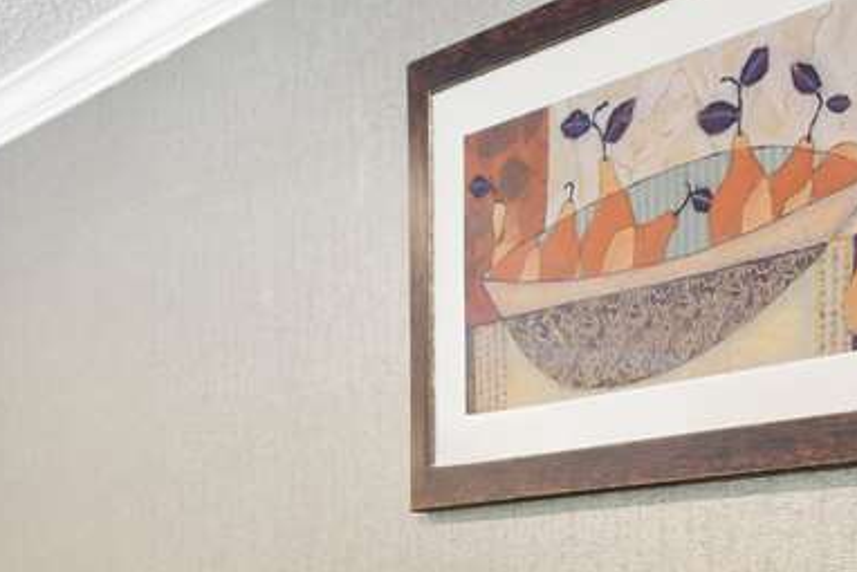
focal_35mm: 55
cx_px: 969
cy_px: 710
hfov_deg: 31.6
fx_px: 1310
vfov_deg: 22.5
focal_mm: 14
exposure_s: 1.3
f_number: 10
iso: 250
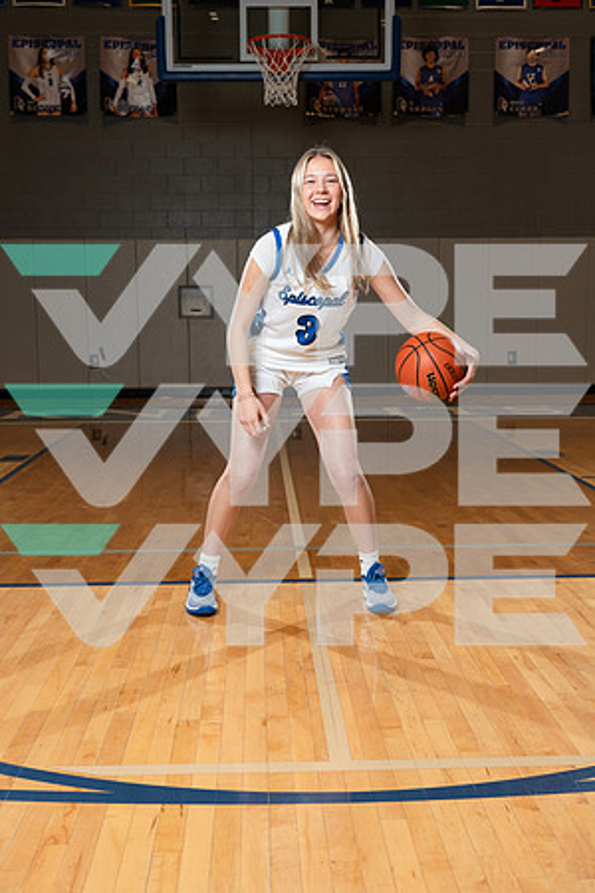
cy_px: 446
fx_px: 1016
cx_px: 298
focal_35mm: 41
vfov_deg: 47.4
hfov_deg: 32.6
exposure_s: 1/250
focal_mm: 41
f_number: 5.6
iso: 400
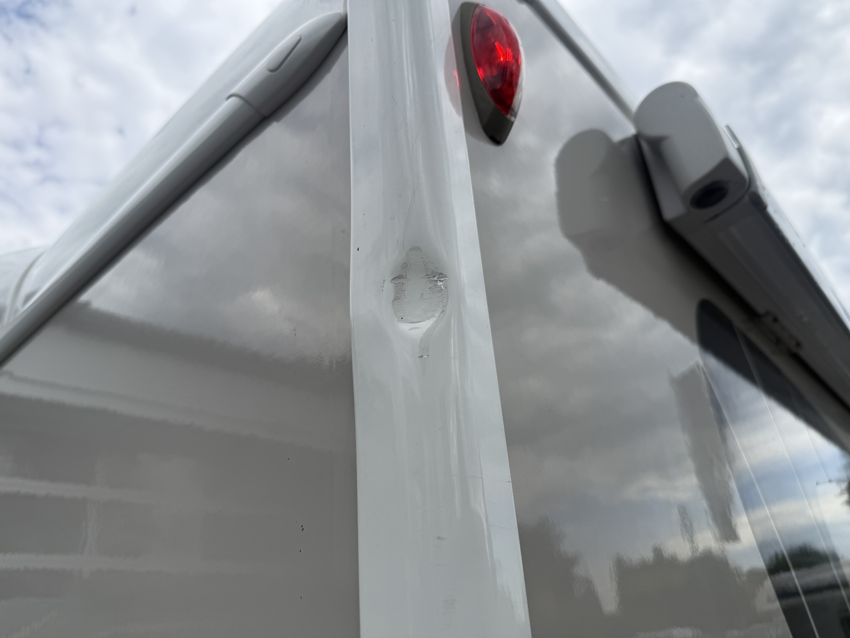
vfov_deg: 56.8
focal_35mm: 24
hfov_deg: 71.6
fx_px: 589
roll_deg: +2.6
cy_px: 319
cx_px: 425
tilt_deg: +23.9
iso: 80
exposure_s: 1/3759
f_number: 1.78
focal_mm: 6.76
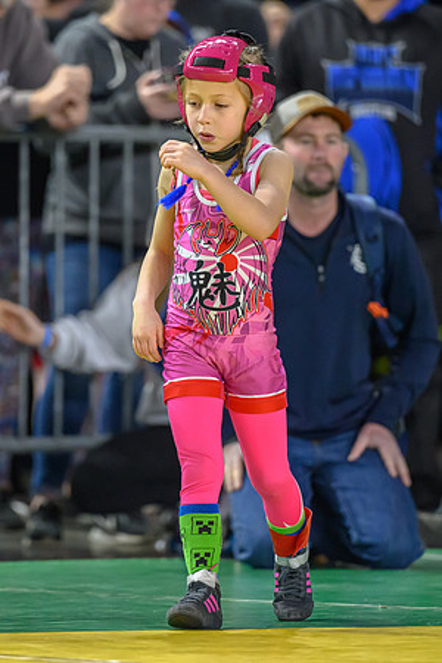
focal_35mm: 345
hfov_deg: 4.0
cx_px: 150
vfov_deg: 6.0
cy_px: 311
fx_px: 6350
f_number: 2.8
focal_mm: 200
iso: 4500
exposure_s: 1/640
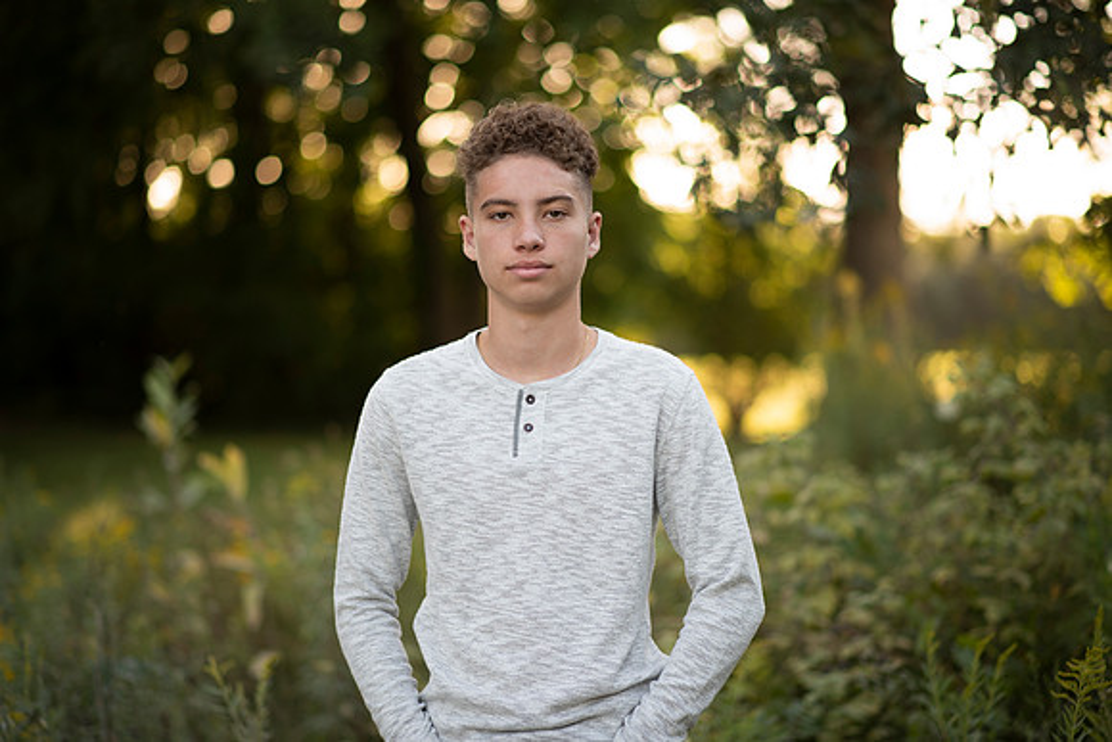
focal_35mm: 85
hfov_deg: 23.9
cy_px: 371
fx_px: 2626
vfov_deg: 16.1
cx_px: 556
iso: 100
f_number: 1.8
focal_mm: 85
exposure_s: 1/250
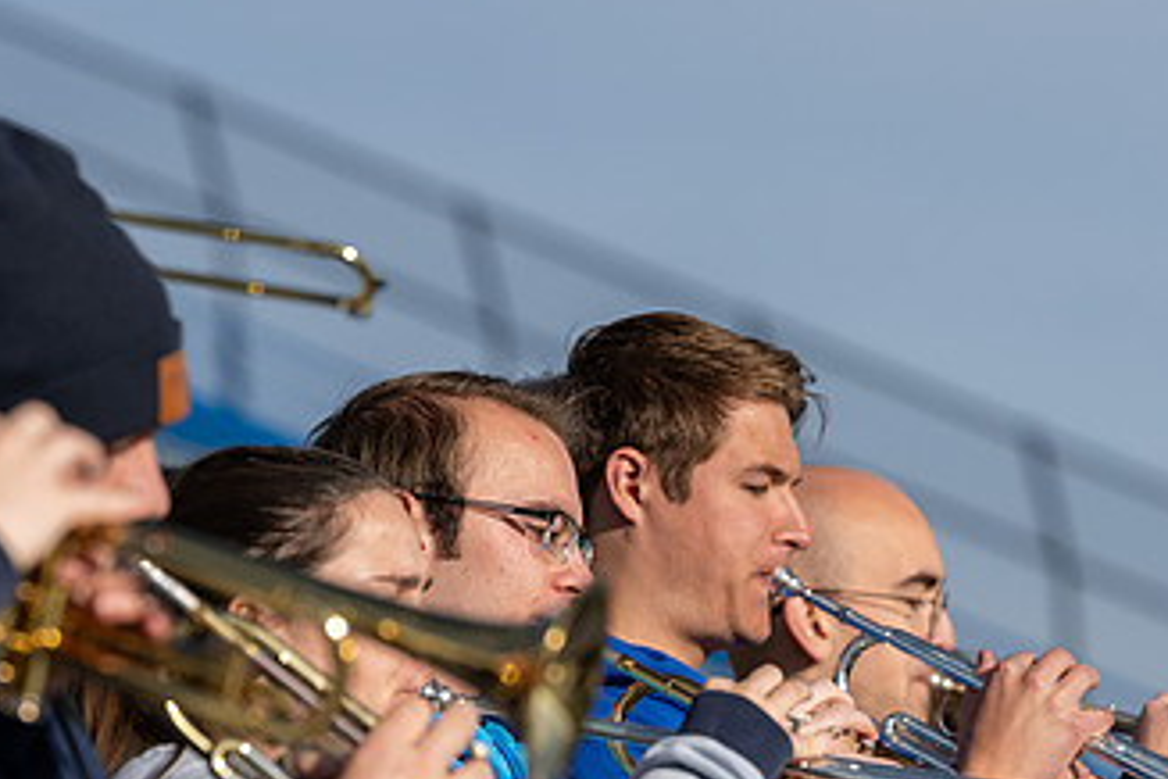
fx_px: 9538
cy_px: 425
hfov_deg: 7.0
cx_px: 712
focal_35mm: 294
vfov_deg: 4.7
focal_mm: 150
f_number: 4
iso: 100
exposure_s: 1/2500
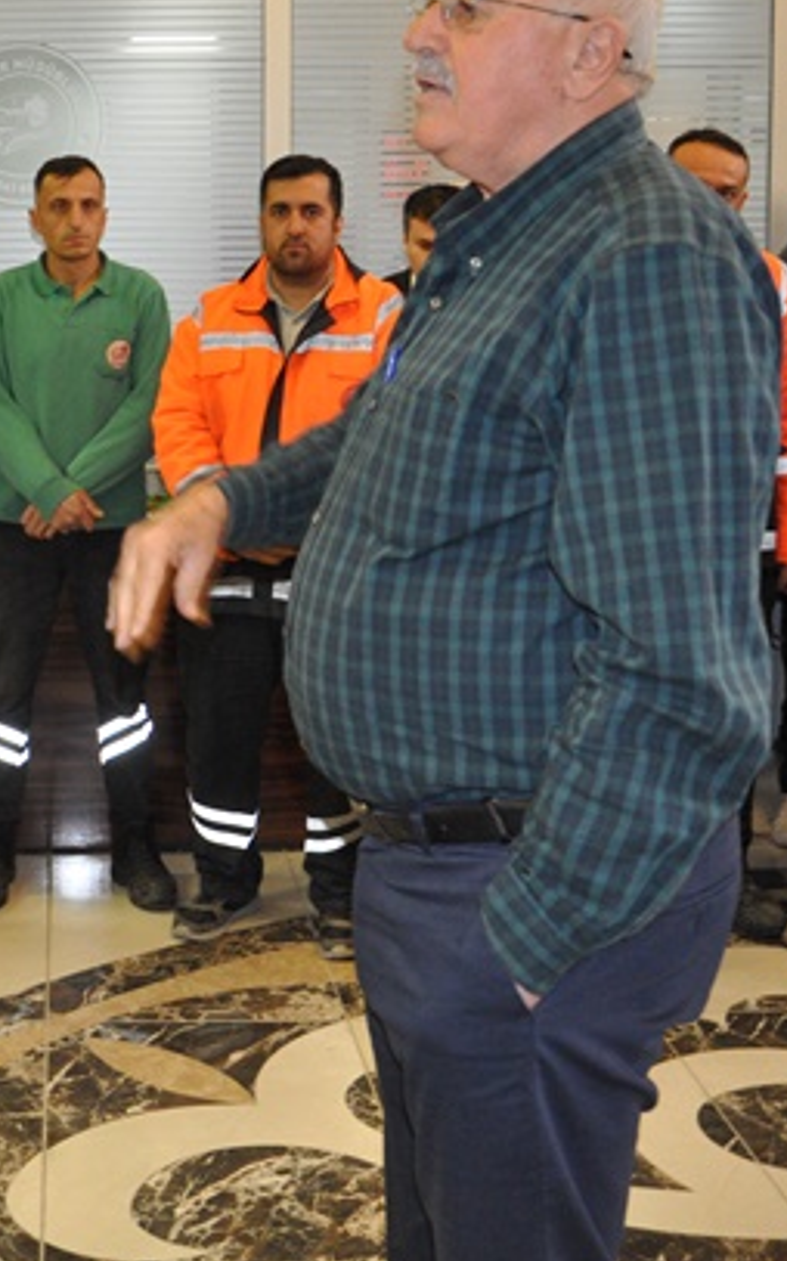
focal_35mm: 54
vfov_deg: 37.3
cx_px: -12
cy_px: 457
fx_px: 1855
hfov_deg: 22.9
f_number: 5
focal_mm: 18
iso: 1600
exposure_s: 1/60
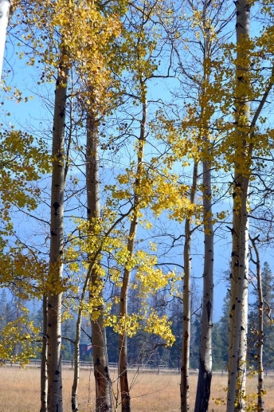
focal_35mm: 108
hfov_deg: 12.7
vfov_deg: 18.9
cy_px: 230
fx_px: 1235
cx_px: 131
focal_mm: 62
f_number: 11
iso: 400
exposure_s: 1/400
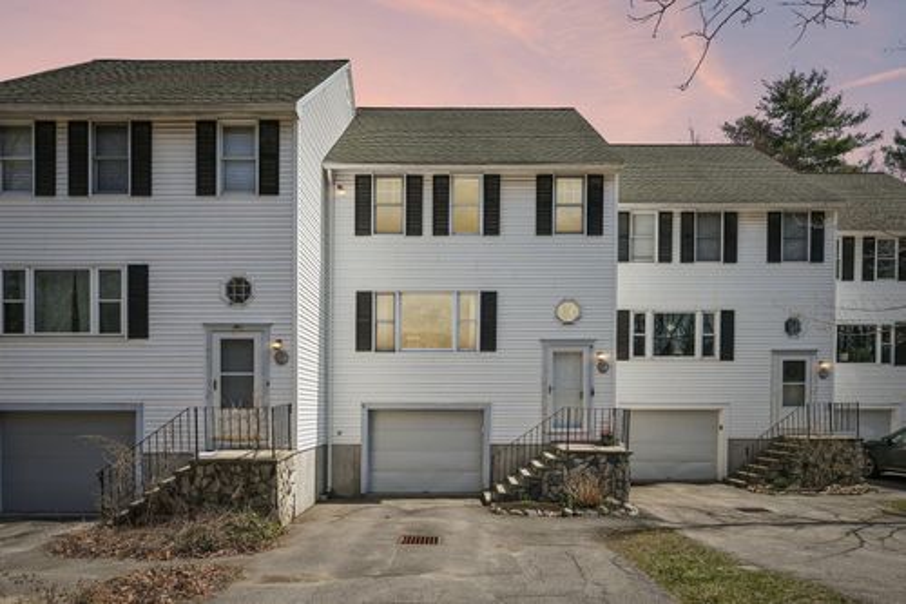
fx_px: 528
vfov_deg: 59.5
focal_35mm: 21
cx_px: 453
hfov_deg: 81.2
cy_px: 302
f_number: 8
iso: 400
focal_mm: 21
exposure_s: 1/1250
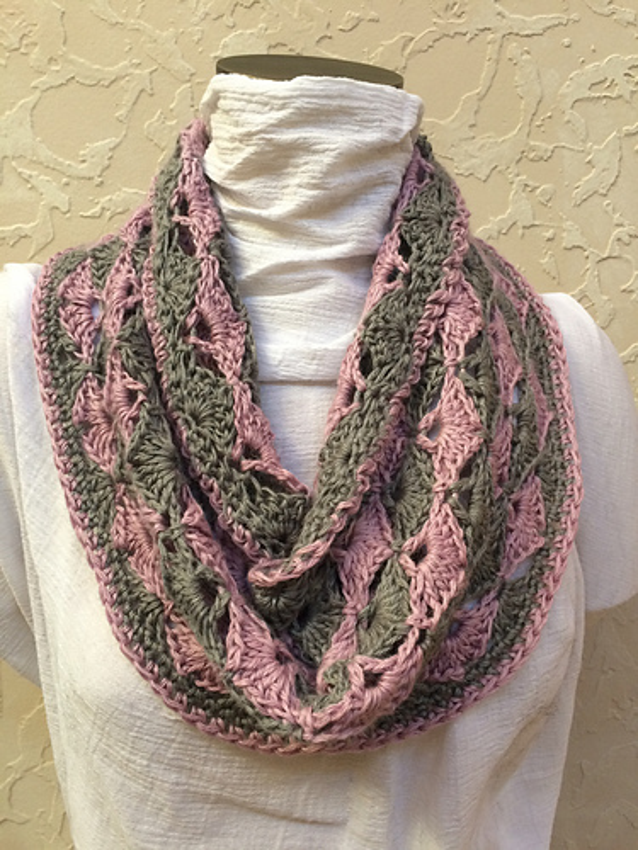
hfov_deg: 48.2
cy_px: 425
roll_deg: +0.9
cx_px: 319
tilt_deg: -11.8
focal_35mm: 29
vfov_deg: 61.7
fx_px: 713
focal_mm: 4.15
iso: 125
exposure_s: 1/30
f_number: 2.2
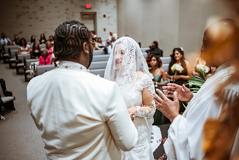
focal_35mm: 35
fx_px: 232
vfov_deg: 37.9
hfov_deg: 54.4
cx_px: 120
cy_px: 80
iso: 1000
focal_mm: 35
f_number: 1.8
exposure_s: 1/500
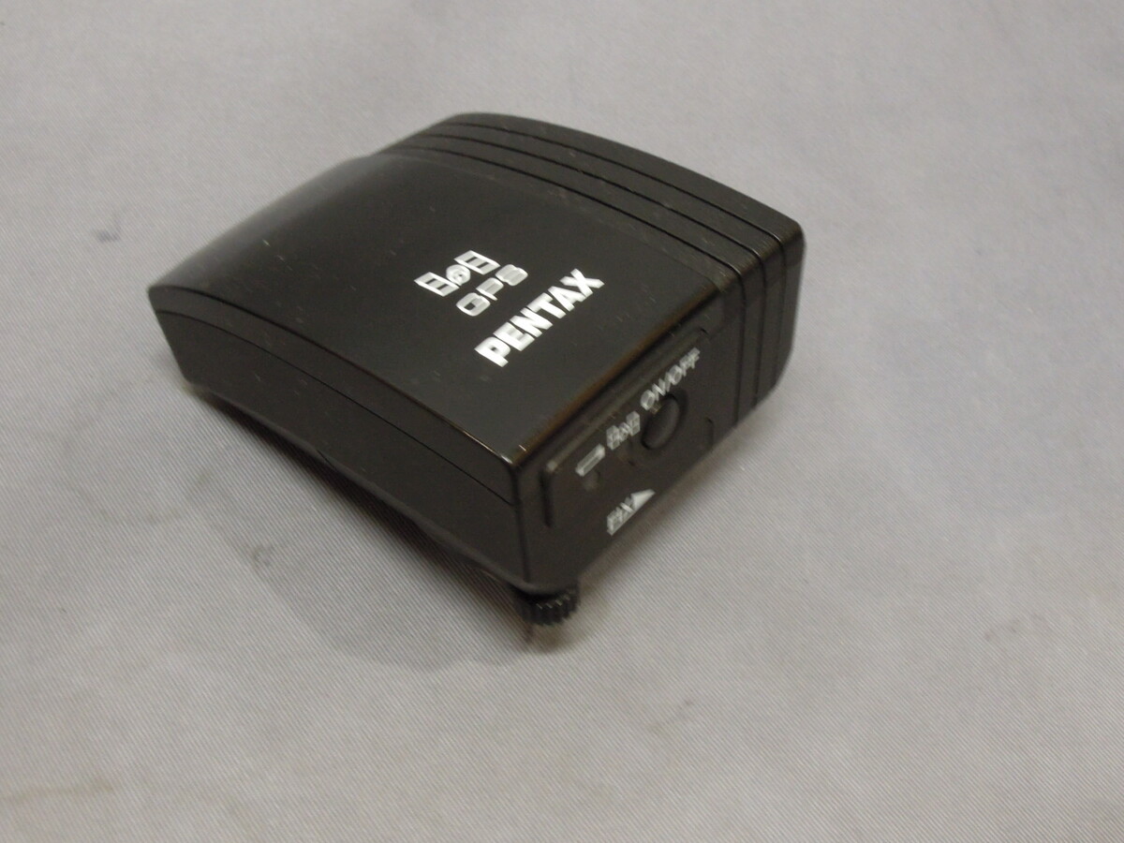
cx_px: 562
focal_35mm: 45
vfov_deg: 32.2
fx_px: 1461
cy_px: 422
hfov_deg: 42.1
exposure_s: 1/13
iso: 500
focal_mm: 8.1
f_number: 7.1
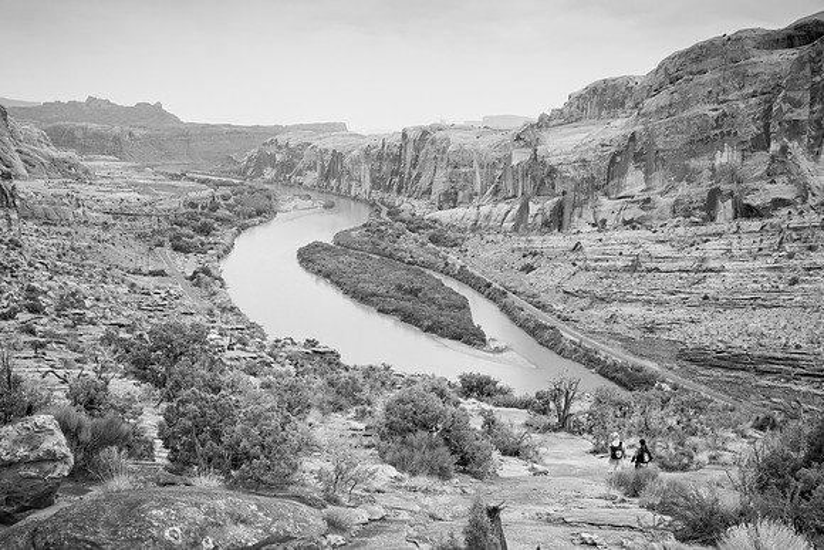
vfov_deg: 34.5
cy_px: 275
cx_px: 412
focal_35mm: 39
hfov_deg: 49.9
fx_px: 886
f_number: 8
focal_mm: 38.7
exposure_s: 1/250
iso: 2500
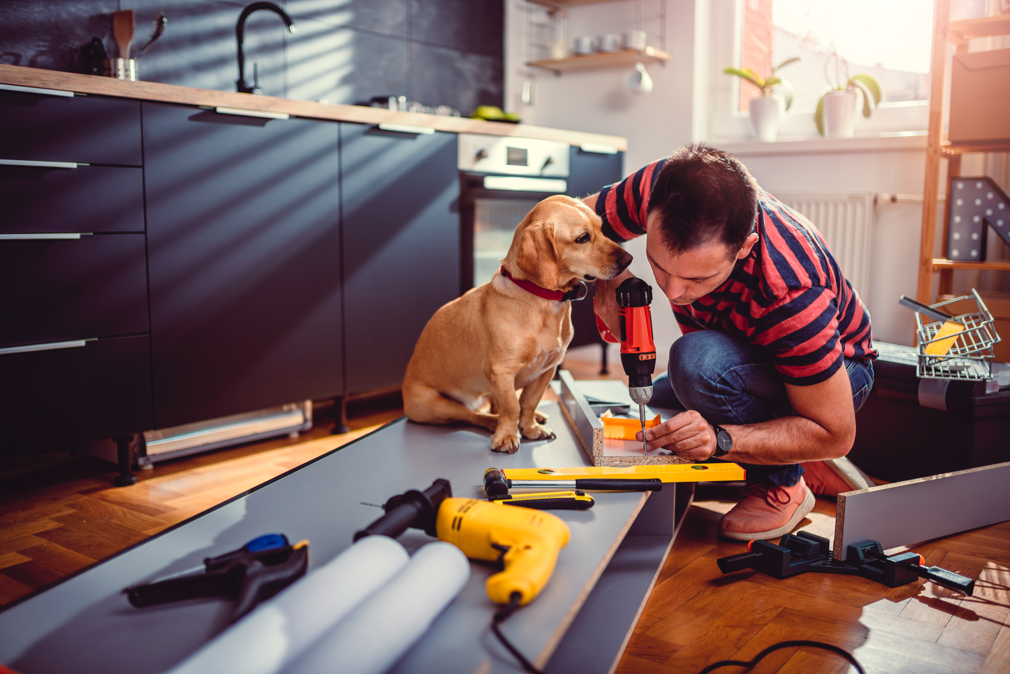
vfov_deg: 37.9
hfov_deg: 54.4
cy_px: 337
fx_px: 982
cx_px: 505
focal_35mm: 35
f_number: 1.4
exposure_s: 1/250
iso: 100
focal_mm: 35
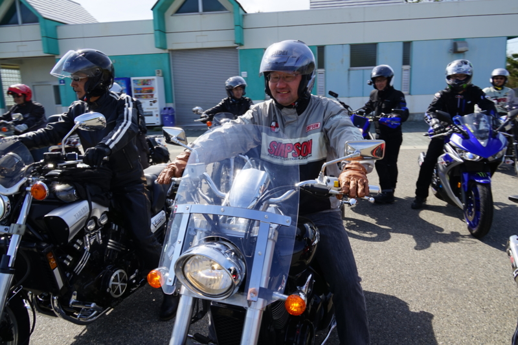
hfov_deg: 67.4
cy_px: 172
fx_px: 388
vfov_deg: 47.9
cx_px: 259
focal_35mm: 27
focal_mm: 18
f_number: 13
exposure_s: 1/80
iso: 100
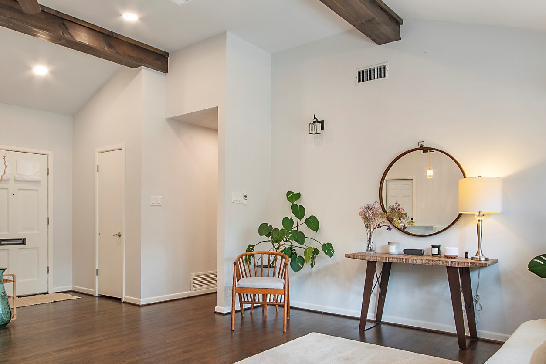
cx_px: 276
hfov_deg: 69.4
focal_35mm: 26
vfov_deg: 49.3
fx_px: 394
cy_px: 213
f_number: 11
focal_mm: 10
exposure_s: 1/5
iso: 100
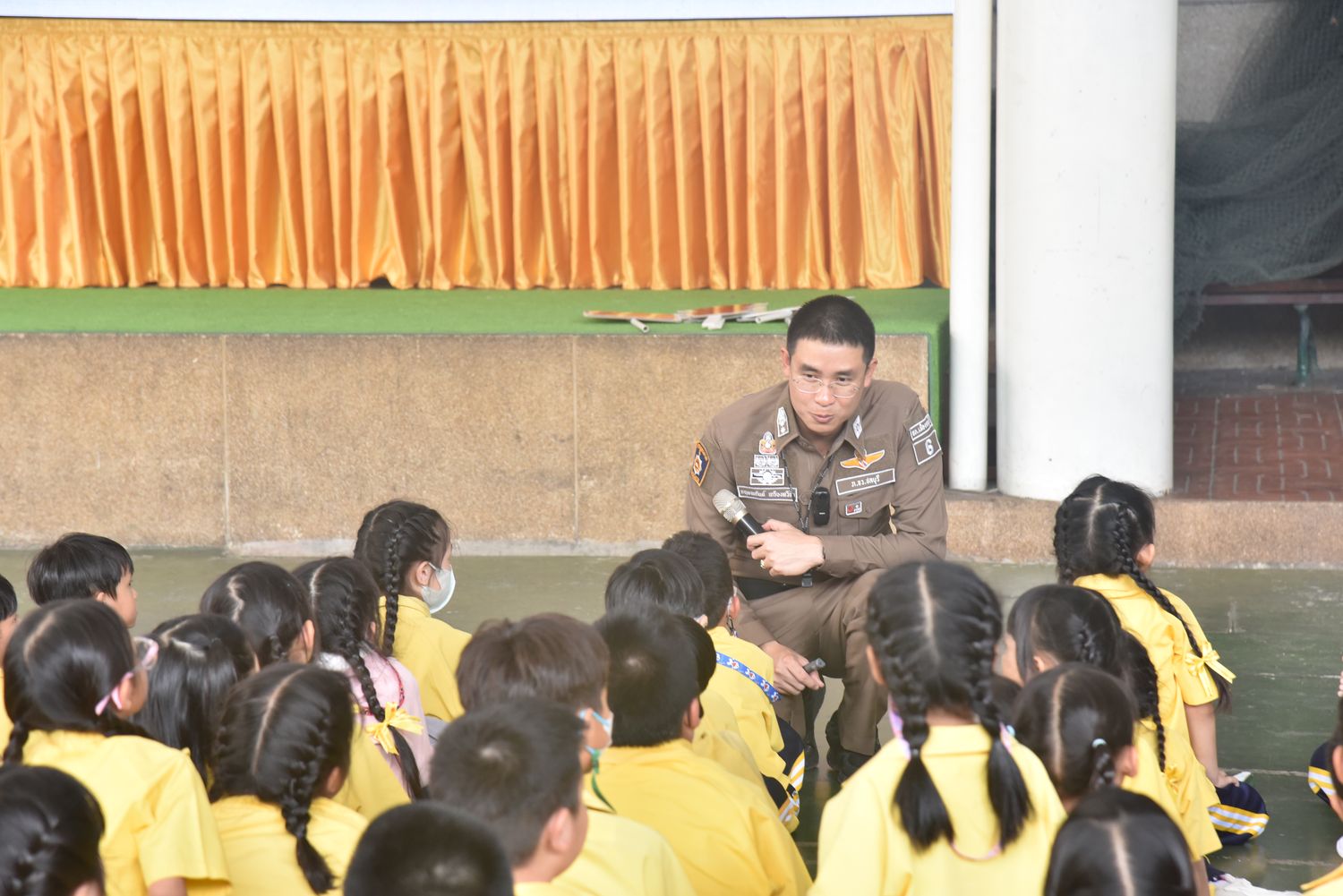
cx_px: 672
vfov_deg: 12.2
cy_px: 448
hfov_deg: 18.3
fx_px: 4179
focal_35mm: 112
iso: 1600
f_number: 4.5
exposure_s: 1/160
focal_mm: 112
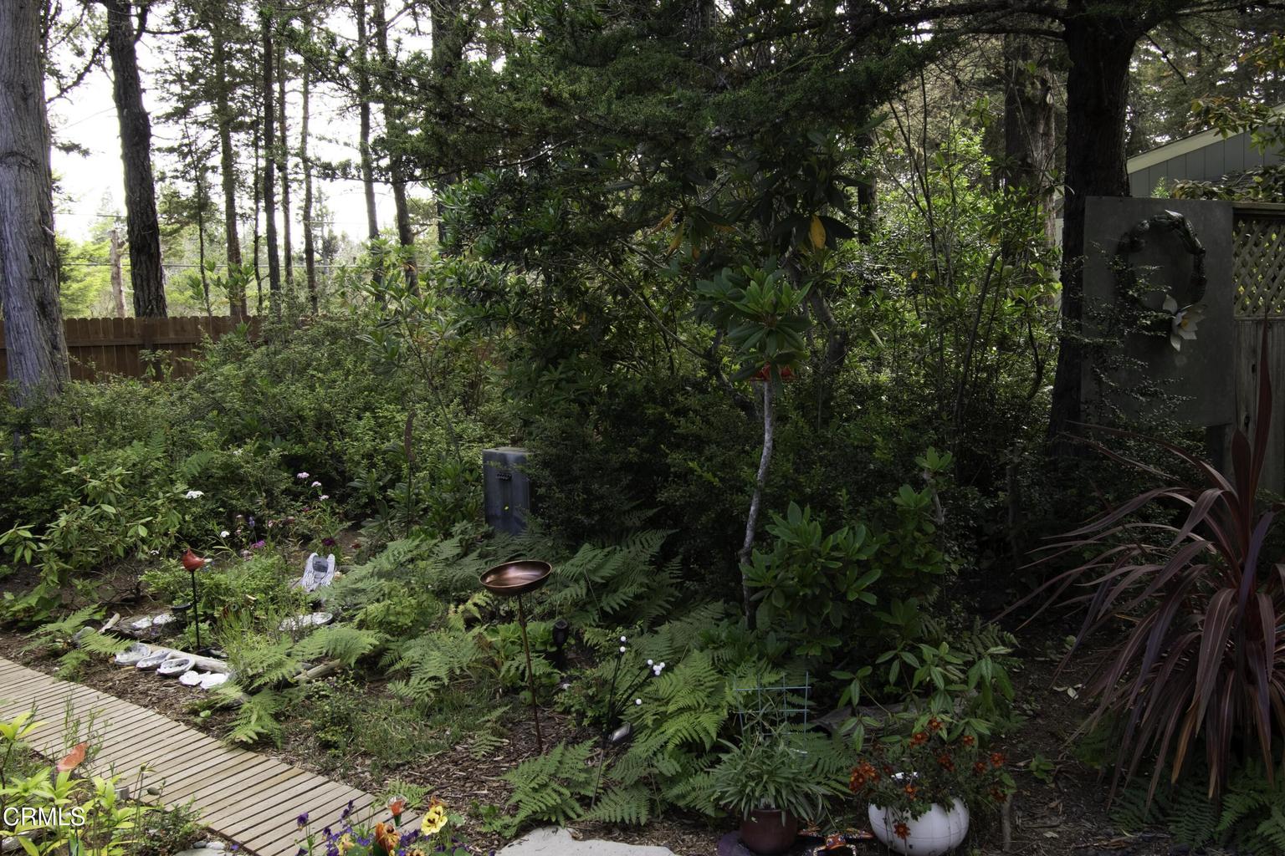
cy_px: 428
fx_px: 1071
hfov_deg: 61.9
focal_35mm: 30
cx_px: 642
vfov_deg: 43.6
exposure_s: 1/400
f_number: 8
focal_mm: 20
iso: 500
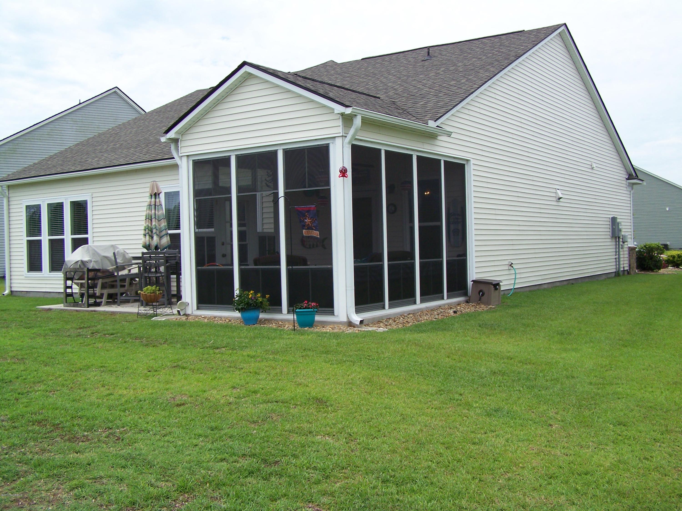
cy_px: 256
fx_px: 749
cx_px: 341
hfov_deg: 49.0
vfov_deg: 37.7
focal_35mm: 38
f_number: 4
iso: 64
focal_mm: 6.3
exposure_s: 1/500
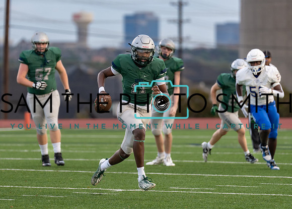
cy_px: 97
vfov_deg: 4.0
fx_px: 2973
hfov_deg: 5.6
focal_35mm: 359
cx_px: 142
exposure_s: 1/1250
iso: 500
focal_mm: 200
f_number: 2.8
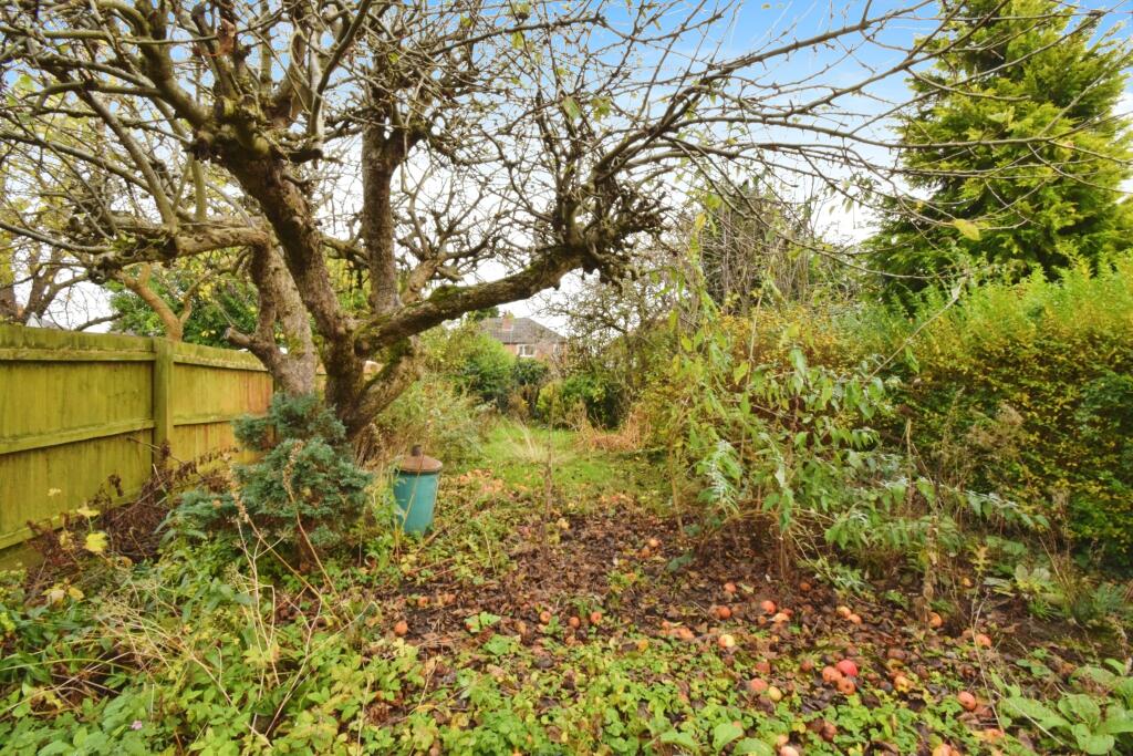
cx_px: 566
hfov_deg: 100.4
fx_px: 472
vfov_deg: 77.3
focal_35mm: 15
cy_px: 378
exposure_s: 1/40
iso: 1000
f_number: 22
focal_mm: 10
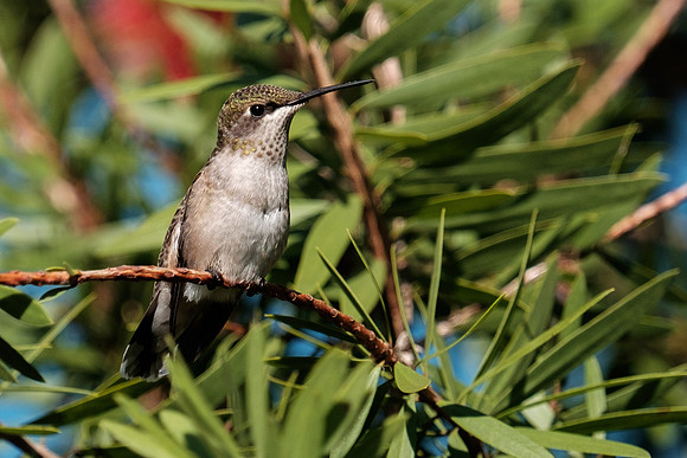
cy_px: 224
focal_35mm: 664
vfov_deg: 2.1
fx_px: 12665
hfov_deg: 3.1
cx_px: 215
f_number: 4.8
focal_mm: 200
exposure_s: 1/2000
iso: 400
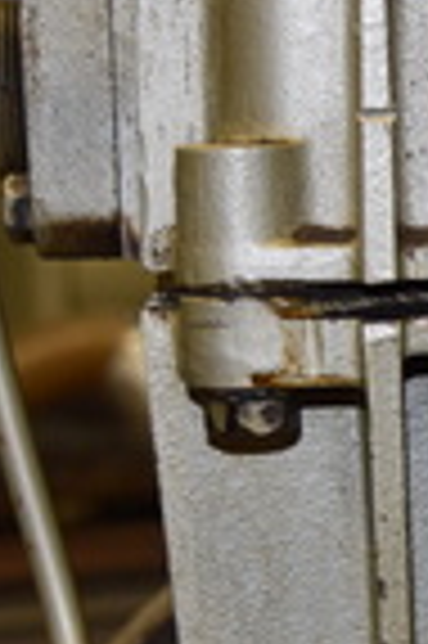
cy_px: 507
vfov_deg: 12.6
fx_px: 2909
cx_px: 793
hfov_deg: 8.1
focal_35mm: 163
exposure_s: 1/80
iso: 640
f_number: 4.5
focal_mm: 31
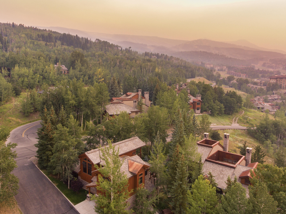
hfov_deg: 71.5
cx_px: 136
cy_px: 108
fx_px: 198
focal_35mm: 24
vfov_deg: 56.8
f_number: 7.1
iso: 640
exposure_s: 1/250
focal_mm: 22
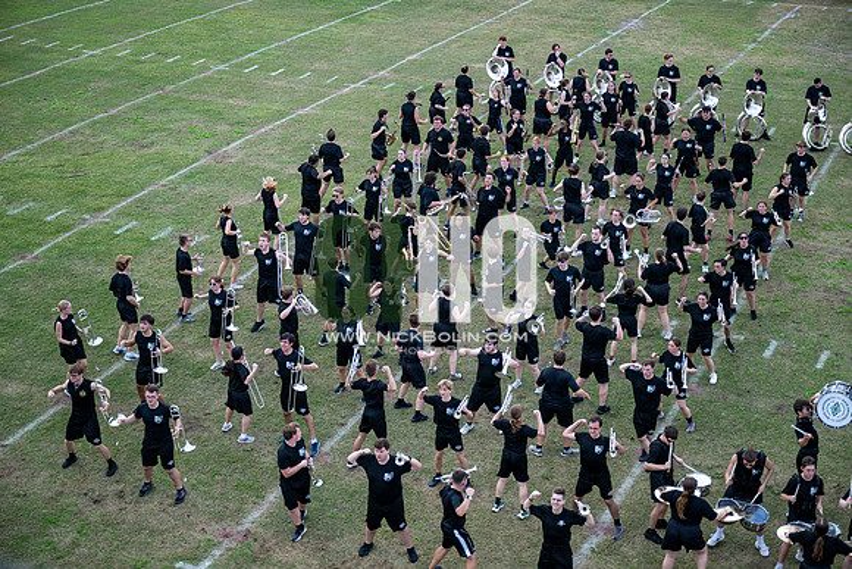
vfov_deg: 23.4
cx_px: 426
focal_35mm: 58
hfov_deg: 34.5
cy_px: 284
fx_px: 1373
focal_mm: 58
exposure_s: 1/1250
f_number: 2.8
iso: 250
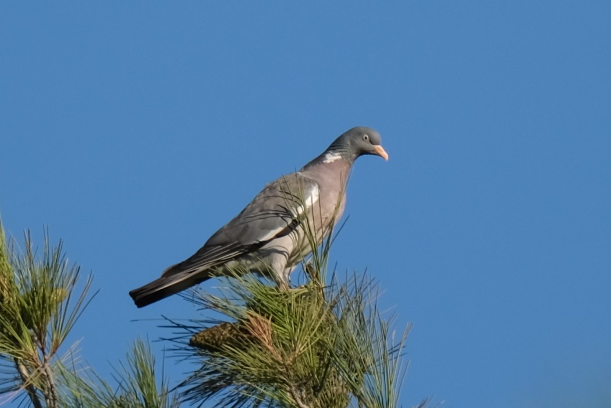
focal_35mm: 600
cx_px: 306
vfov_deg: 2.3
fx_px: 10183
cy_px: 204
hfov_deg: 3.4
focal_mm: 400
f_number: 5.6
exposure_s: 1/500
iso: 160
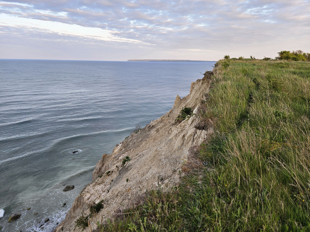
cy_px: 116
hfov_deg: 73.9
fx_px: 206
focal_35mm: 23
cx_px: 155
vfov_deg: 58.9
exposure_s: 1/106
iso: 25
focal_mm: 5.4
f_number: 1.8
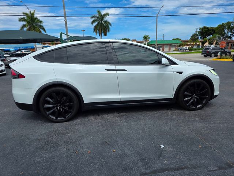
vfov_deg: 58.9
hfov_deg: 73.9
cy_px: 88
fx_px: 155
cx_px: 117
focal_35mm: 23
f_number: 1.7
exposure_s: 1/7061
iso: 80
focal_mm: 6.3
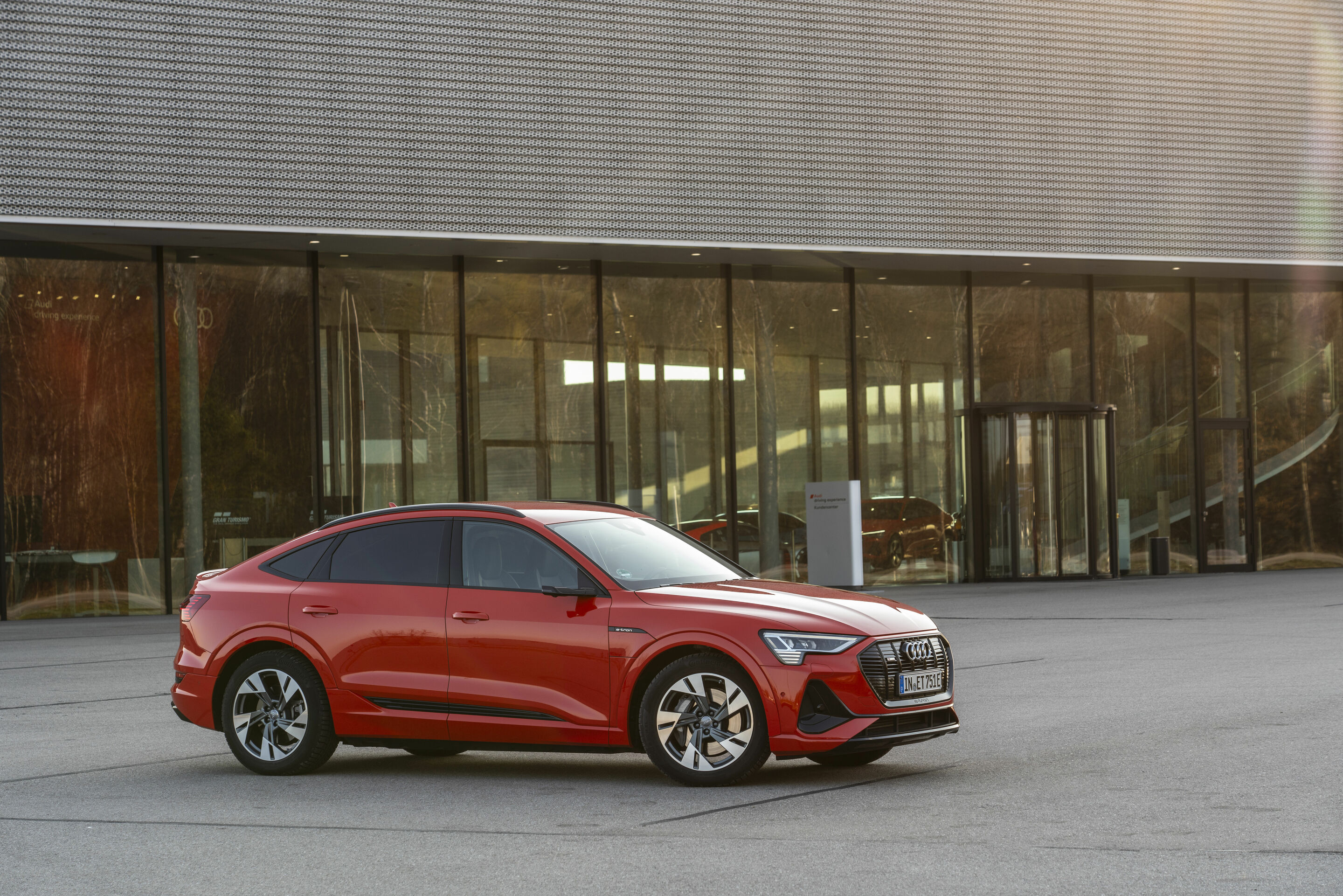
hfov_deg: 19.5
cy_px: 448
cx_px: 672
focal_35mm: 105
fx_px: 3917
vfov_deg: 13.0
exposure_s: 1/80
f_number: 7.1
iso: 80
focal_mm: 105
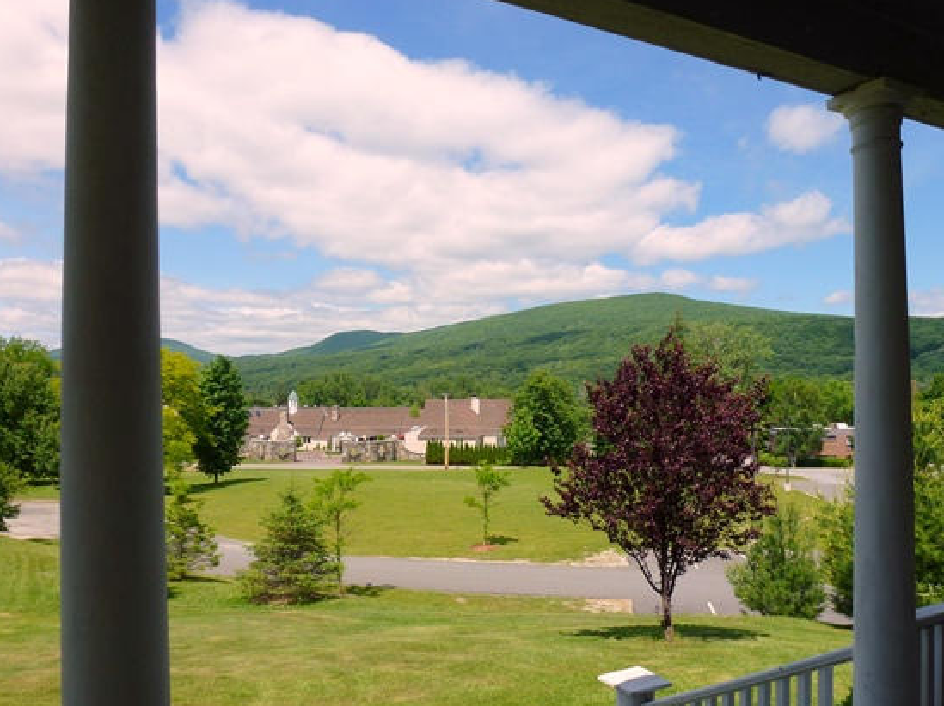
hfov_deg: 63.4
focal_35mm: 28
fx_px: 763
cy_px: 407
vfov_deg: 49.5
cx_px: 504
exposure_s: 1/1000
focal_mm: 4.3
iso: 100
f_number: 4
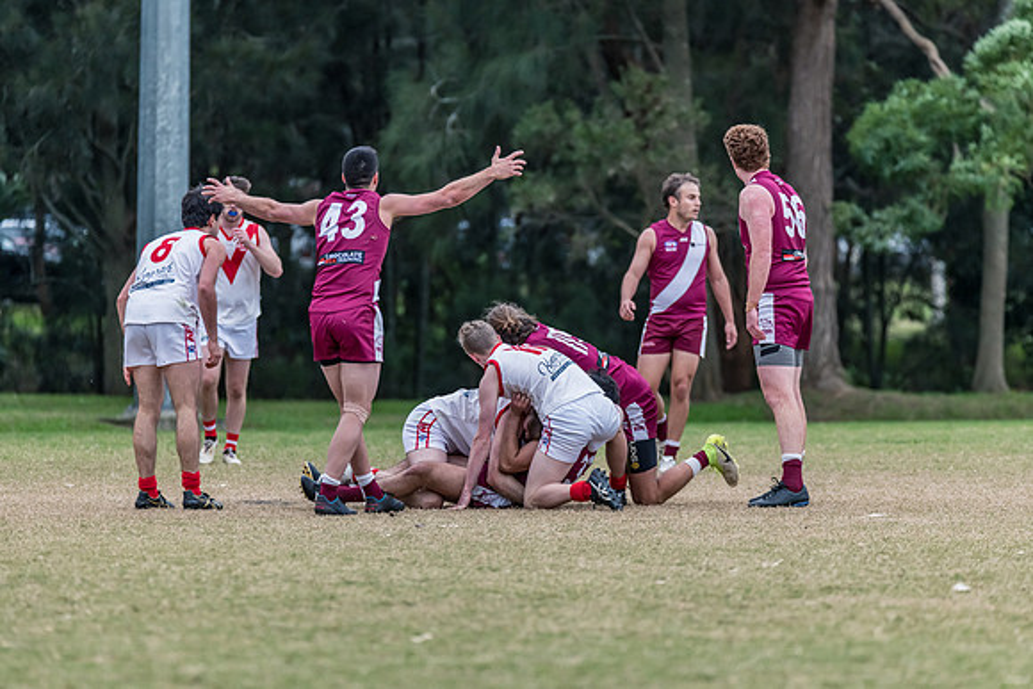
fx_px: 9197
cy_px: 344
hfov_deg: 6.4
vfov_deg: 4.3
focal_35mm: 320
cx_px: 516
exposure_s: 1/1250
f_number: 5.6
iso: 1250
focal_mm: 320
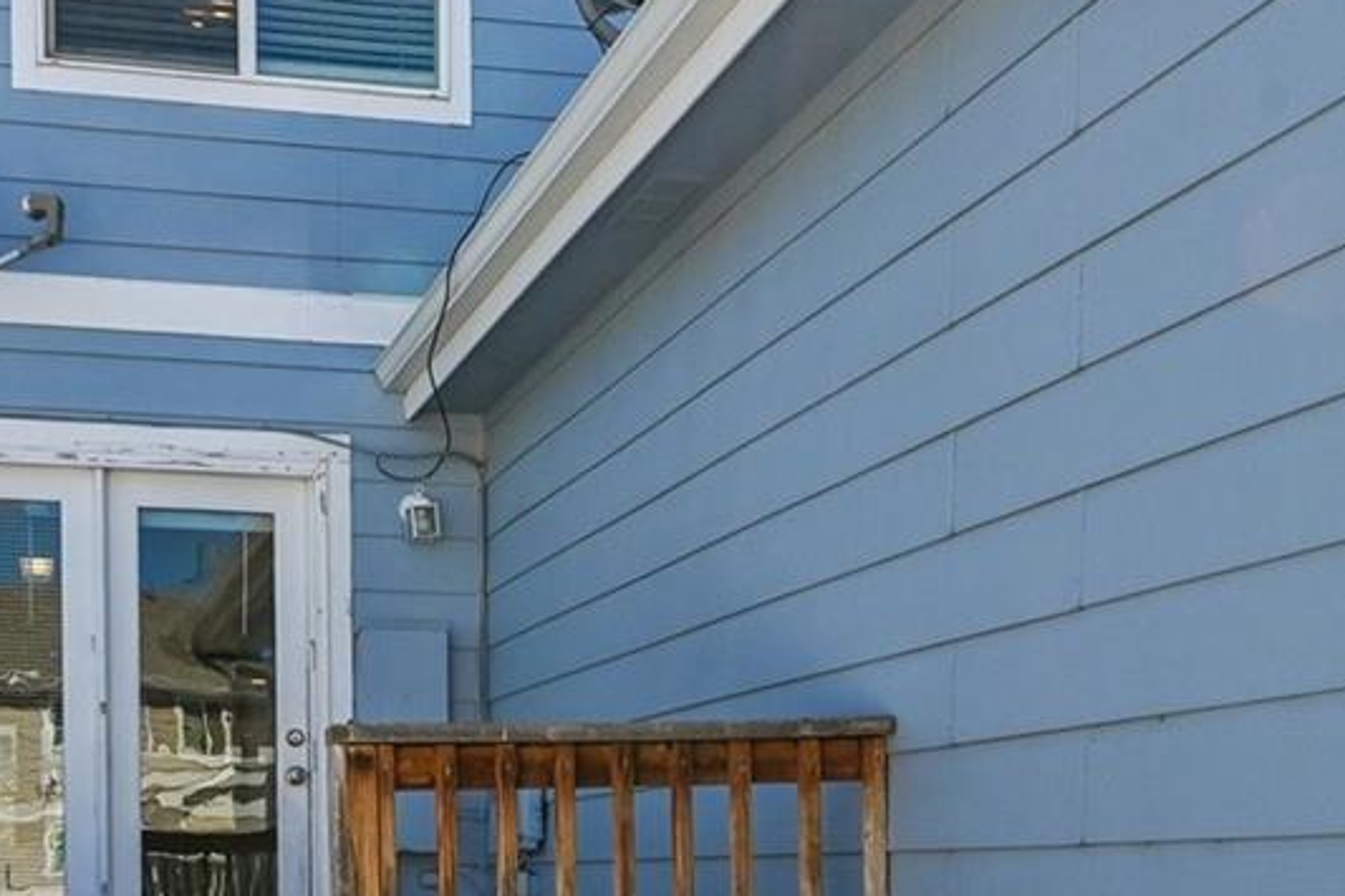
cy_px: 464
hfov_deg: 43.3
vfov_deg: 30.8
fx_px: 1625
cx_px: 313
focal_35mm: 44
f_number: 10
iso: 400
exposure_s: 1/500
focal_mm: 14.5
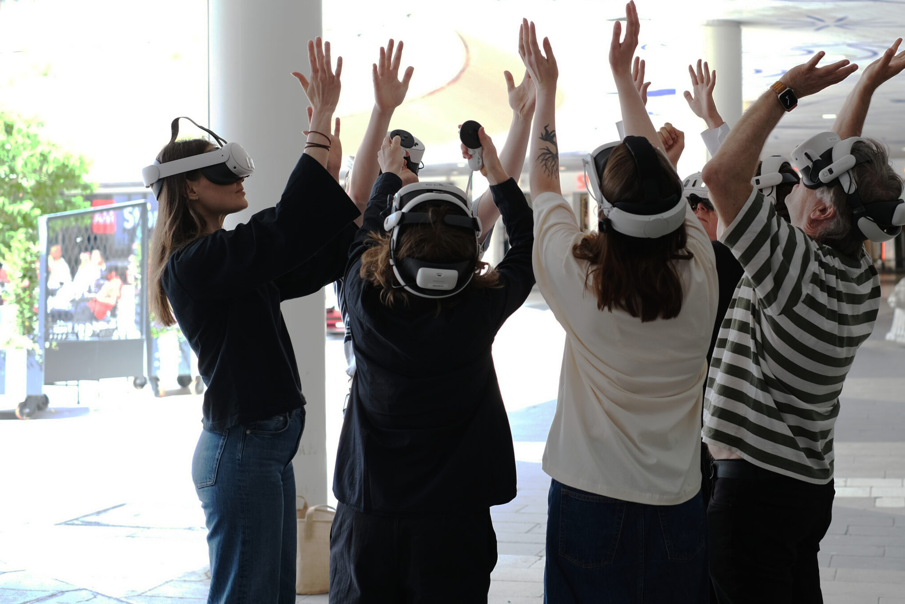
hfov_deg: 29.9
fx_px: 1684
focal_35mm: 67
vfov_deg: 20.3
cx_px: 570
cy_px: 245
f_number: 2.8
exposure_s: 1/125
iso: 160
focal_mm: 35
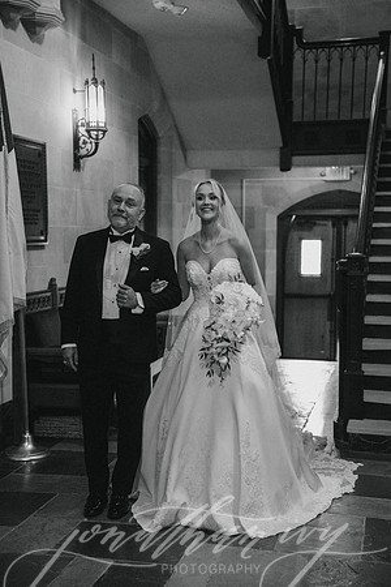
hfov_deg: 25.1
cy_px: 294
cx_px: 196
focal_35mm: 54
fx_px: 880
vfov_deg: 36.9
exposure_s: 1/160
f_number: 2.8
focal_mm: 54
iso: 10000
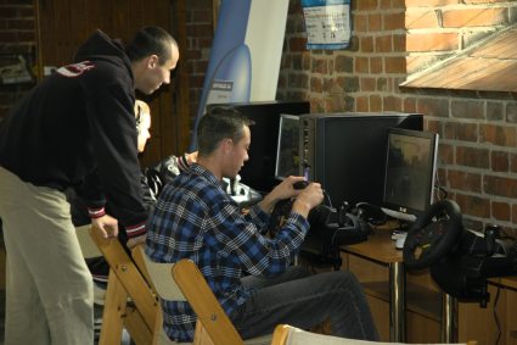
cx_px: 258
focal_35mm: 105
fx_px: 1507
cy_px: 172
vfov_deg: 13.0
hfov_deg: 19.5
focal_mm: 70
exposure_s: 1/60
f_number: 4.5
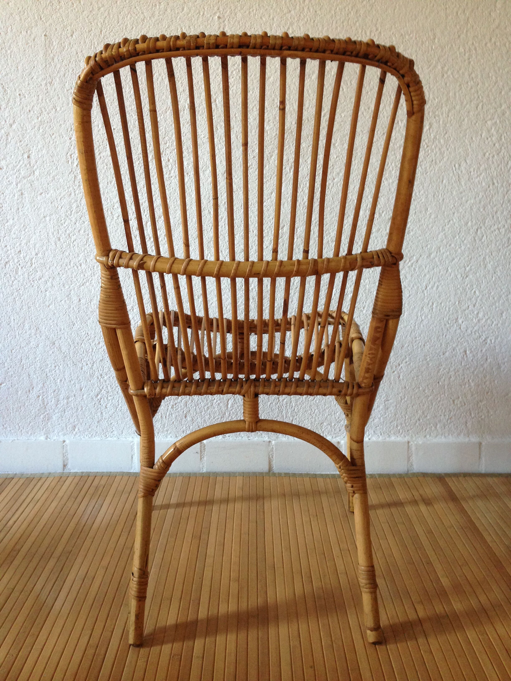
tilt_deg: -9.8
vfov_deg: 55.4
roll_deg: -0.1
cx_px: 256
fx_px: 650
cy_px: 340
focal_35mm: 33
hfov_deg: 42.9
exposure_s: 1/20
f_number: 2.4
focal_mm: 4.12
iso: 160
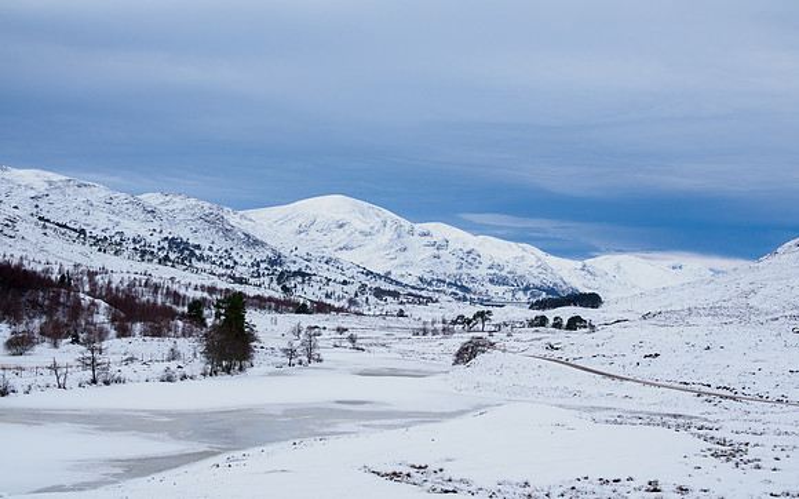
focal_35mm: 53
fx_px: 1154
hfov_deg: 38.2
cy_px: 226
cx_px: 400
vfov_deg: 24.4
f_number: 7.1
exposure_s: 1/400
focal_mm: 25
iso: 400
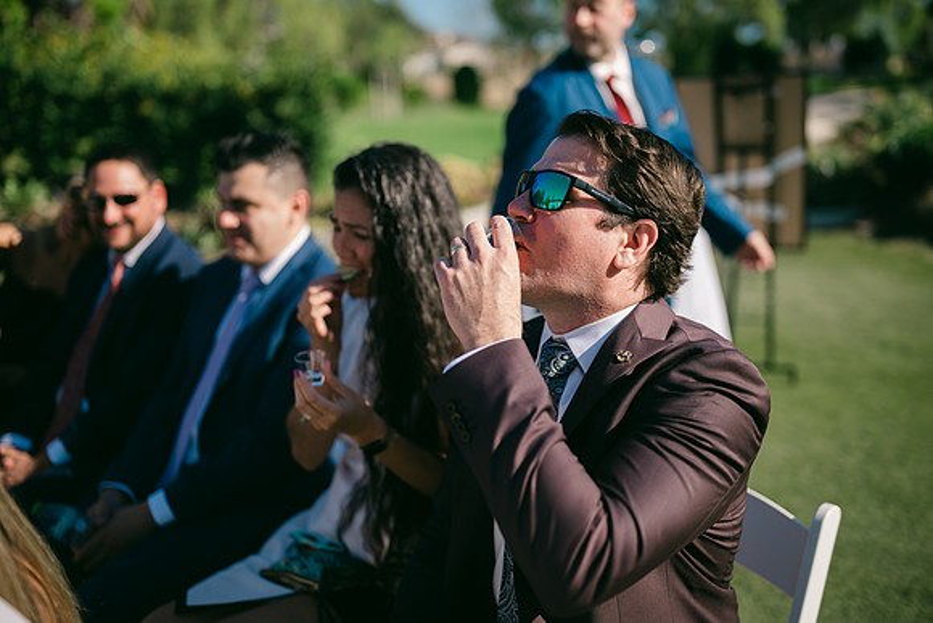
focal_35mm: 37
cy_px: 312
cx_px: 466
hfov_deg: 52.0
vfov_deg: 36.0
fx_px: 957
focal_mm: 35
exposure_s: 1/10000
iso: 64
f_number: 1.4
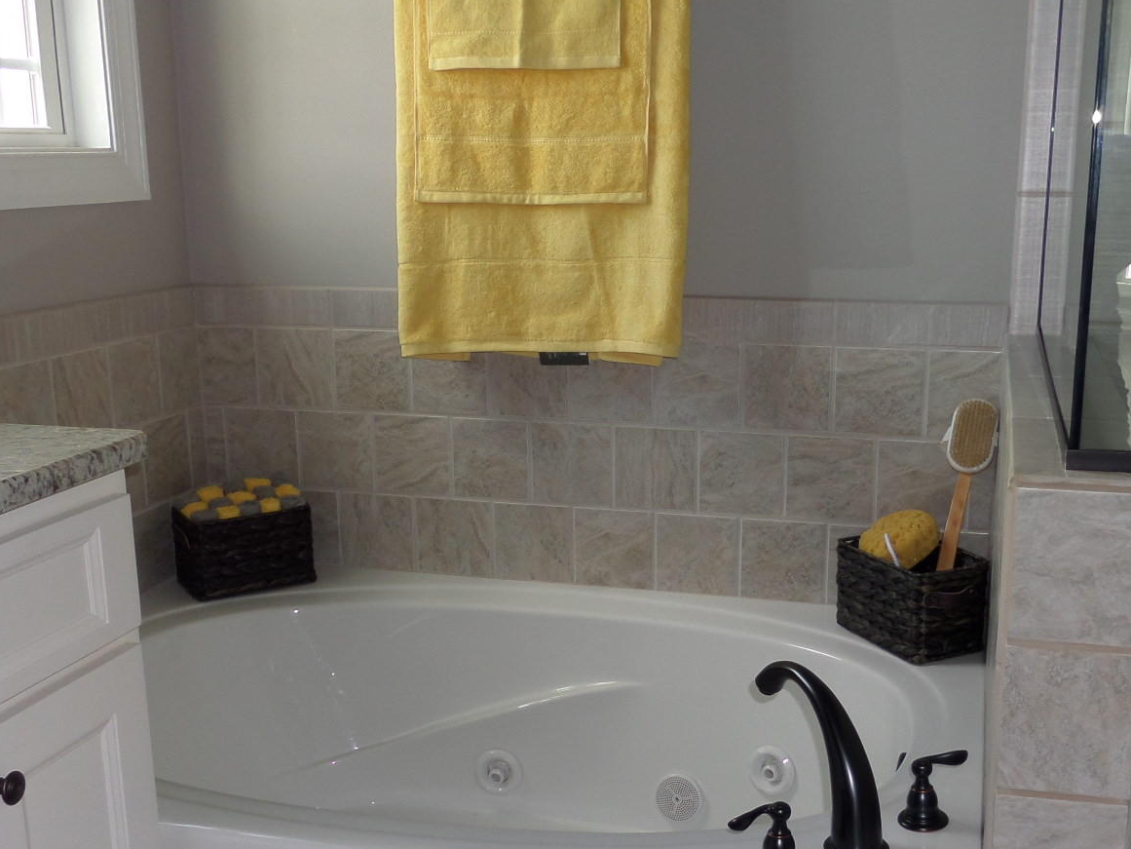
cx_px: 618
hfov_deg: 45.7
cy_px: 518
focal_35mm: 41
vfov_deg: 35.0
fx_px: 1340
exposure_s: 1/30
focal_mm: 4
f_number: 3.2
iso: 100
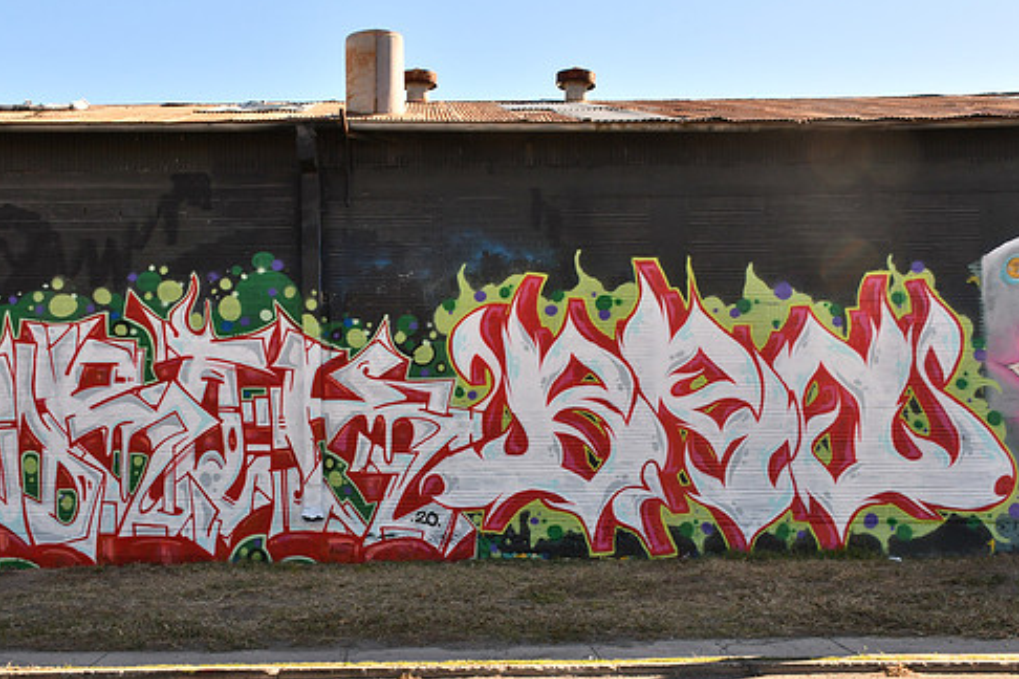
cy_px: 362
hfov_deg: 45.4
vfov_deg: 31.2
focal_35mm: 43
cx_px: 463
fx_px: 1217
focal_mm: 24
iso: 400
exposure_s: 1/400
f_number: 11
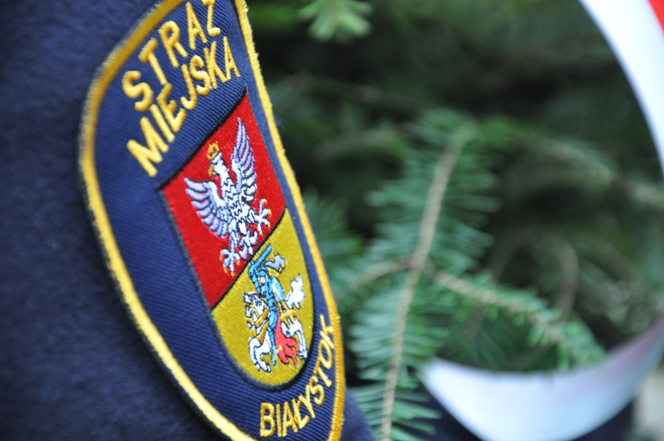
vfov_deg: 8.7
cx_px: 332
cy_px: 220
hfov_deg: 13.1
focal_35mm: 158
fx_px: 2901
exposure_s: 1/30
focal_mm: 105
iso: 800
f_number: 5.6
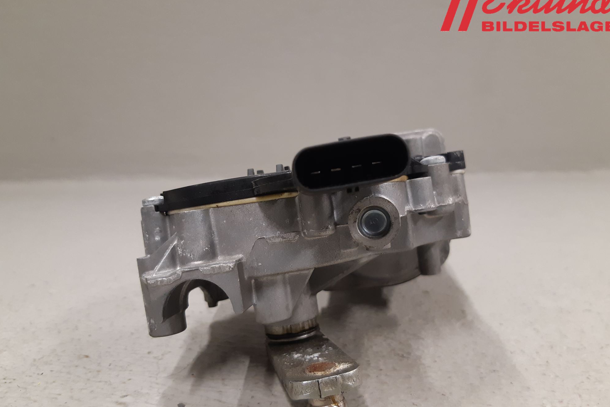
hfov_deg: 65.5
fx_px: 474
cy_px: 216
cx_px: 314
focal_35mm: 28
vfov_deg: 46.4
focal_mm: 3.93
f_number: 1.7
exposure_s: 1/50
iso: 160
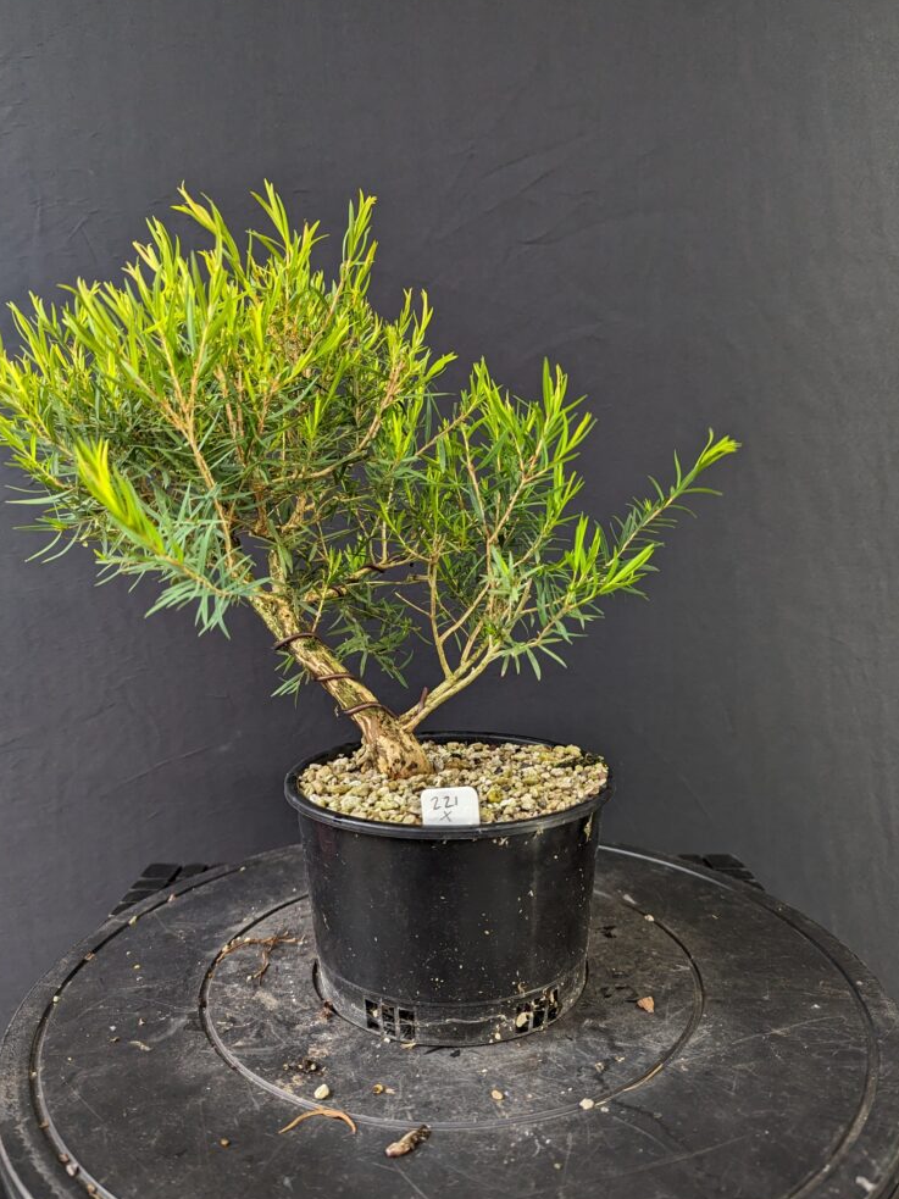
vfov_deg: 69.4
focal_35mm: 25
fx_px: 866
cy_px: 607
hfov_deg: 54.9
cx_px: 439
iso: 128
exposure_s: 1/100
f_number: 1.85
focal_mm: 6.81
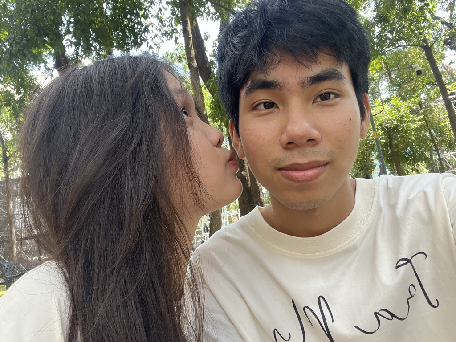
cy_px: 171
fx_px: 395
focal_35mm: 30
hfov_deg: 60.0
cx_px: 228
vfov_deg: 46.8
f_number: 2.2
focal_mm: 2.71
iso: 64
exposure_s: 1/121
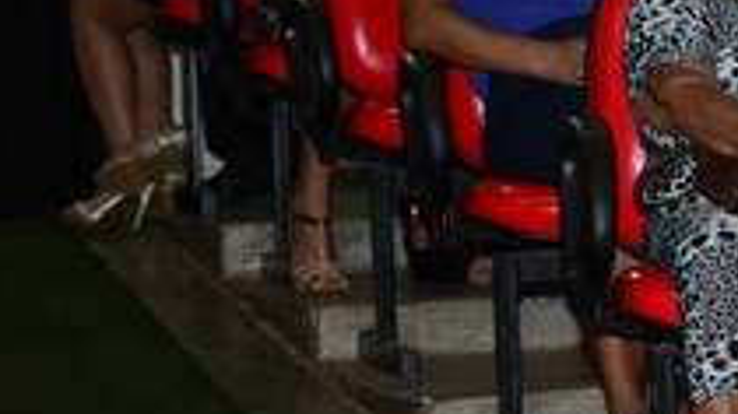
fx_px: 5263
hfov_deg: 8.0
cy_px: 39
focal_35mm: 269
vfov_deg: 4.5
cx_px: 664
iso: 3200
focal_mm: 80
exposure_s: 1/80
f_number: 6.3
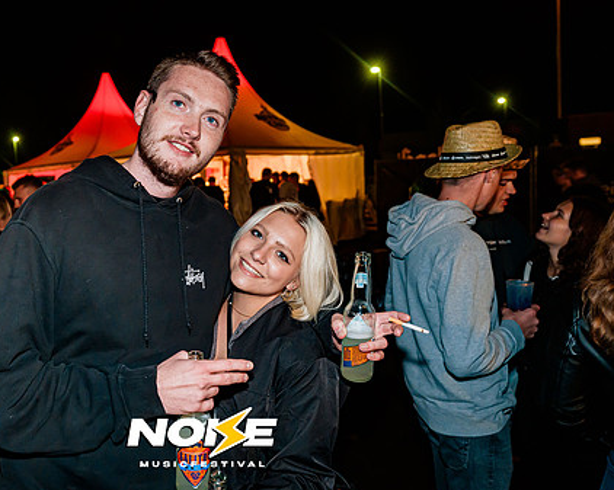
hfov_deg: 55.9
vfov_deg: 47.0
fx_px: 563
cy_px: 223
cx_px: 202
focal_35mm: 31
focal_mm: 24
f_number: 3.5
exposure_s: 1/60
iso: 1250
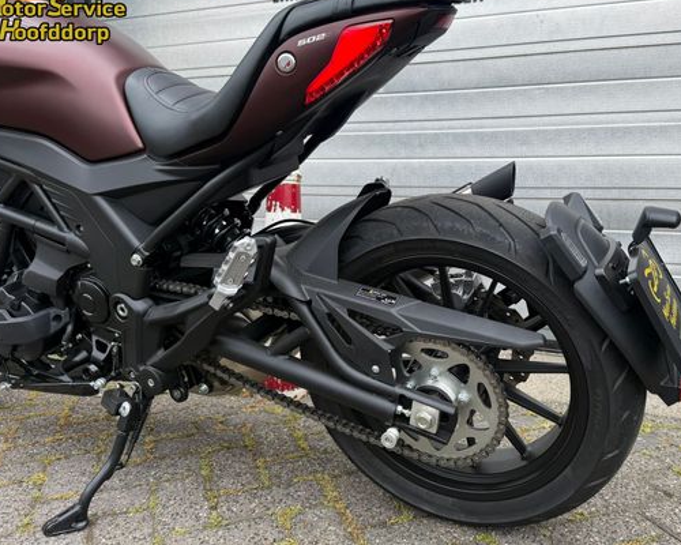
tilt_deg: -3.7
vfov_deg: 48.4
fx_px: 605
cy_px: 241
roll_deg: -1.7
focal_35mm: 30
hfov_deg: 58.2
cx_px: 417
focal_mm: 6.76
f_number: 1.78
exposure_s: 1/1337
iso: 80
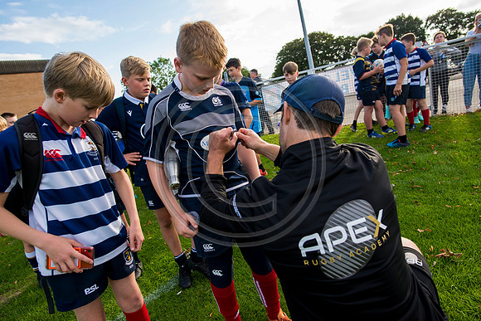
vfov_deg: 62.0
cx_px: 240
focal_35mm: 20
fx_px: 267
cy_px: 160
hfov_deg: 84.0
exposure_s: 1/640
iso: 400
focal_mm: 20
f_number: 4
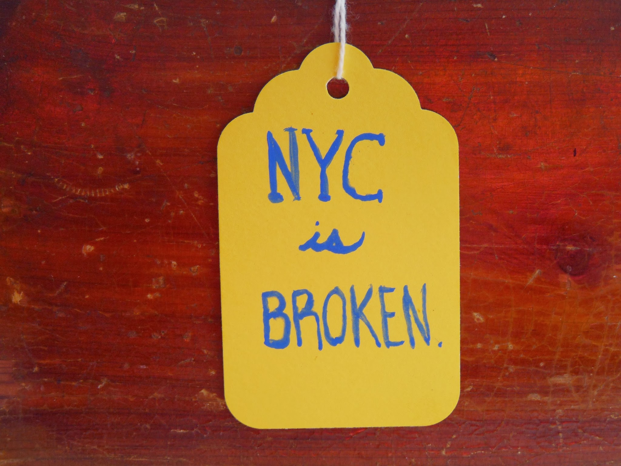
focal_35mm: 98
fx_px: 1758
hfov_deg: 20.0
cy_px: 233
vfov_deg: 15.1
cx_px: 310
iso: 125
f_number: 3.6
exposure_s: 1/40
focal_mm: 17.4
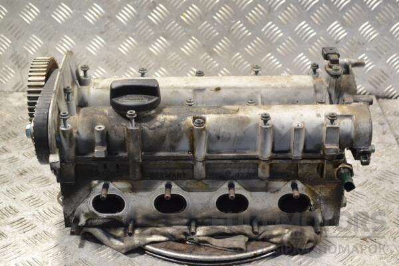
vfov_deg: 22.6
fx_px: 665
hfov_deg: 33.4
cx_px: 200
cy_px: 133
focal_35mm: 60
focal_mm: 40
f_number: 7.1
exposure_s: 1/200
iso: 3200
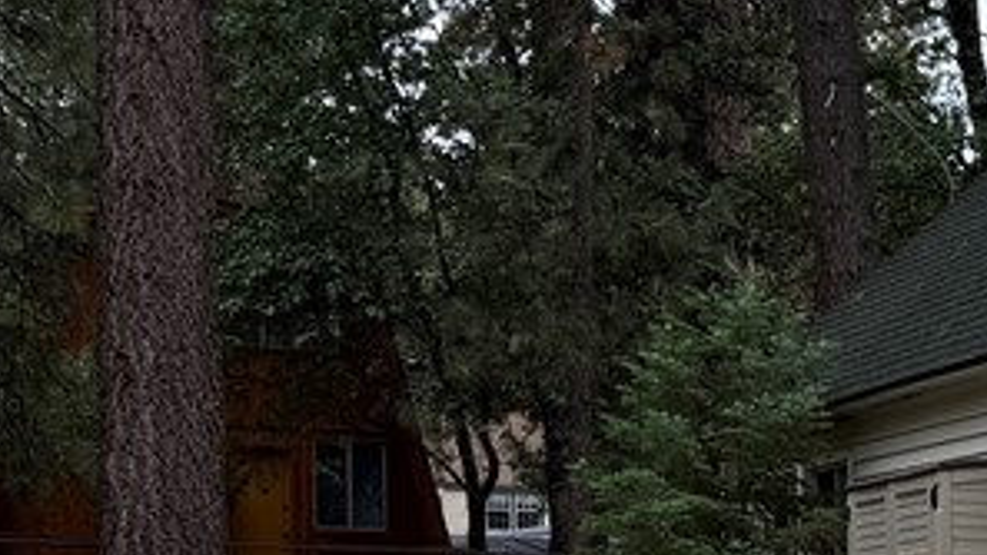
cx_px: 1529
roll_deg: +0.1
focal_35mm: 90
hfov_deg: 20.0
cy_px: 741
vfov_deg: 12.9
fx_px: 2355
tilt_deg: -2.8
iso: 64
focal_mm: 6.76
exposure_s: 1/249
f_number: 1.78
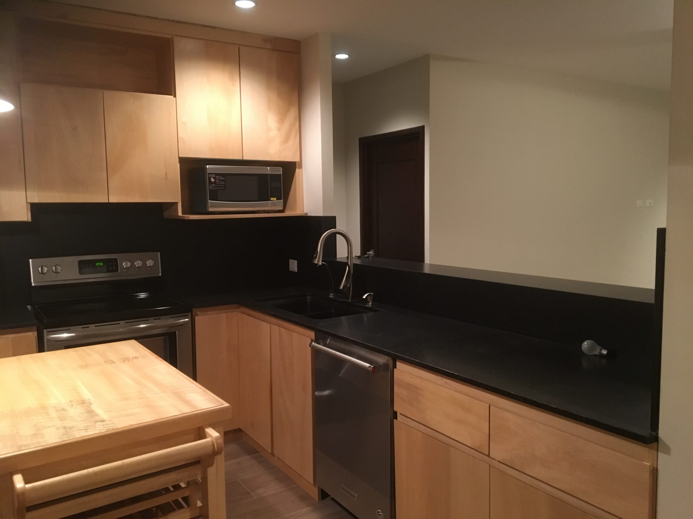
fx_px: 581
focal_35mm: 29
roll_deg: +0.8
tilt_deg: -6.1
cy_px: 260
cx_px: 346
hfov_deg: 61.7
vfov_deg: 48.2
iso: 200
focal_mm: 4.15
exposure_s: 1/17
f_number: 2.2
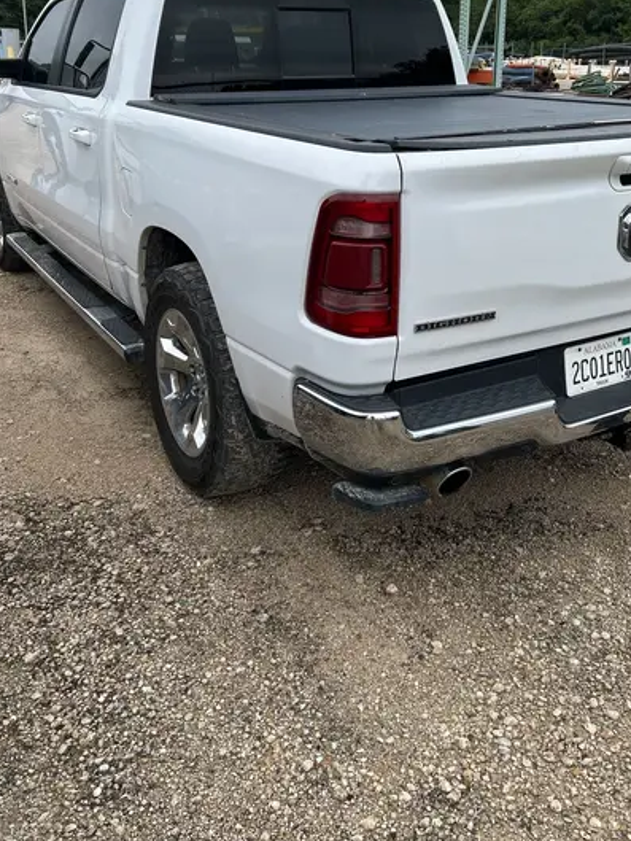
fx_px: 875
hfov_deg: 39.5
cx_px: 374
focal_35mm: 36
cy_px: 289
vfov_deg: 50.5
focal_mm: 5.7
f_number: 1.5
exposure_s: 1/2299
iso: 50
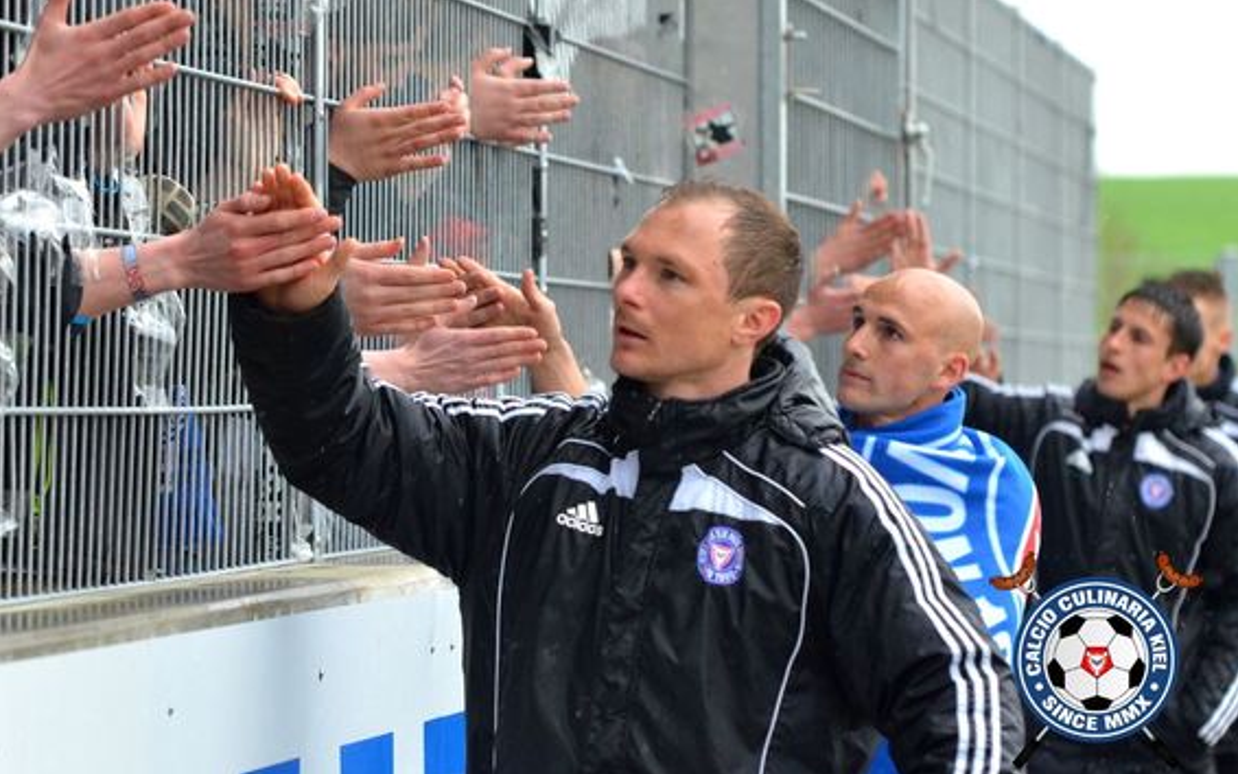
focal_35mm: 162
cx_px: 619
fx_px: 5450
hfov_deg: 13.0
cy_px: 372
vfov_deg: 8.1
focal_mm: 105
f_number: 4
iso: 1600
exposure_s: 1/1000
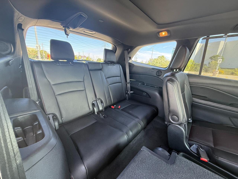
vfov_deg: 85.7
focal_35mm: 14
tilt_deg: -15.8
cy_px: 90
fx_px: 96
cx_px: 119
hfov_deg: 102.1
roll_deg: -3.7
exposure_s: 1/64
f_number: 2.2
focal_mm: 2.22
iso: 320
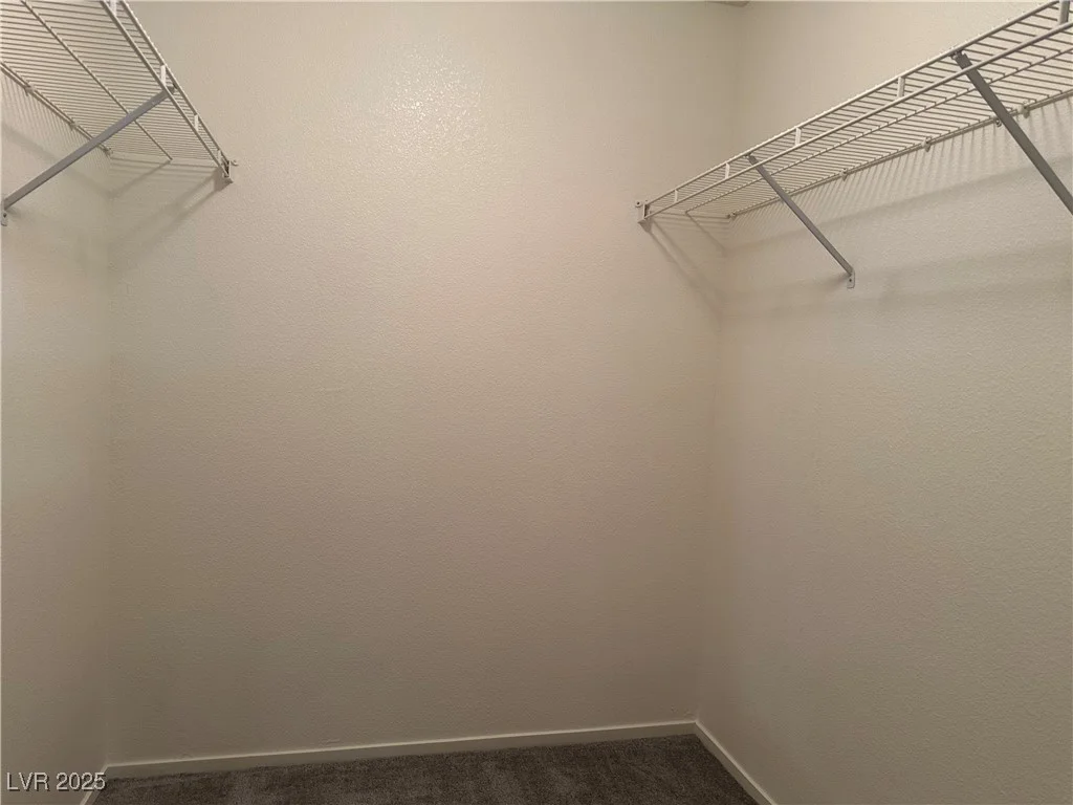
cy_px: 402
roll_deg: -2.1
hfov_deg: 71.6
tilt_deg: -3.3
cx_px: 536
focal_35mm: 24
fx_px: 744
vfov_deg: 56.8
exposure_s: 1/60
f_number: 1.78
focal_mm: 6.86
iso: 250
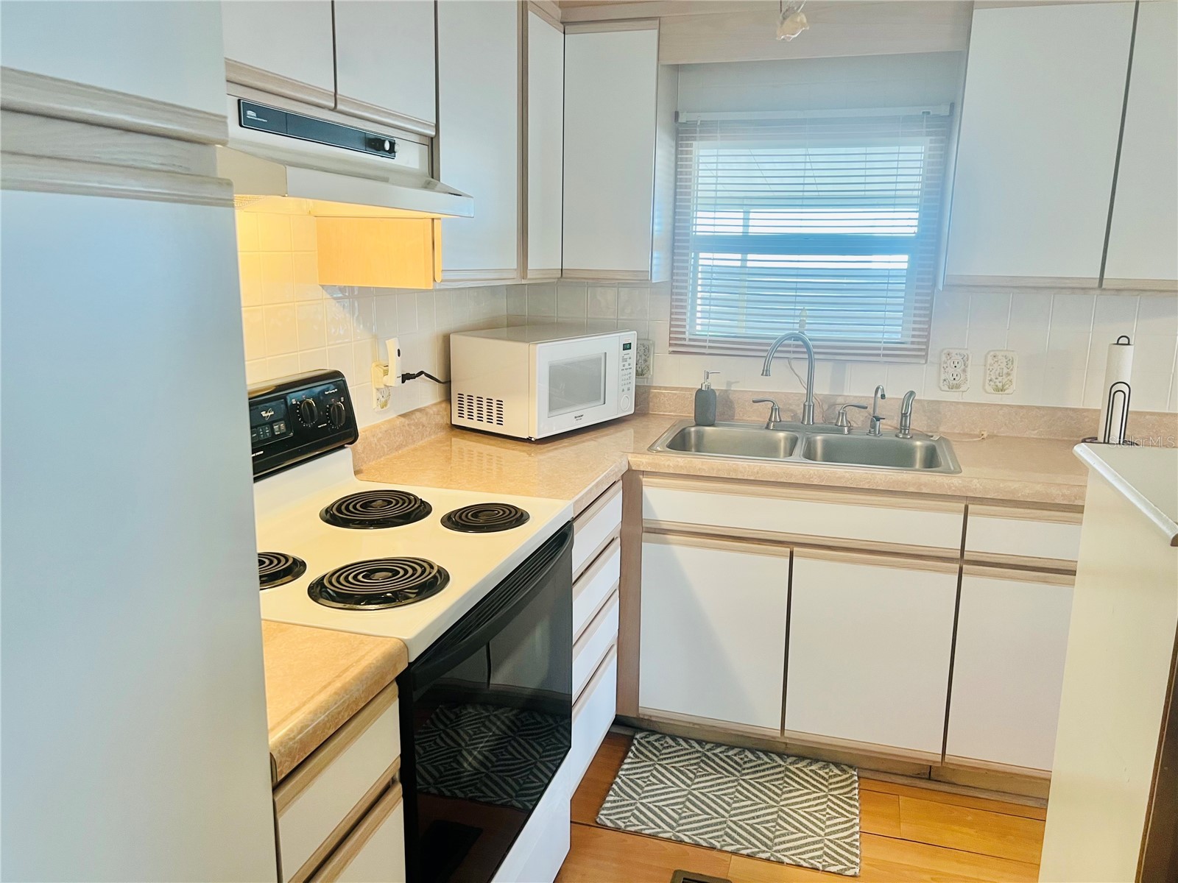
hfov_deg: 67.3
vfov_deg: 53.1
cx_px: 589
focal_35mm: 26
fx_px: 885
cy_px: 442
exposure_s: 1/60
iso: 100
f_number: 1.5
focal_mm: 5.7
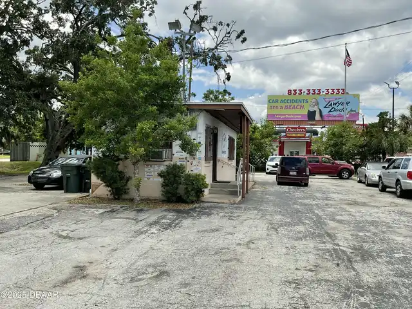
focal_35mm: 29
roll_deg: -2.1
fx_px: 345
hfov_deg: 61.7
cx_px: 206
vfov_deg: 48.2
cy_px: 154
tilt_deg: +0.4
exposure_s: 1/1675
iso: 16
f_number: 1.8
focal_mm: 3
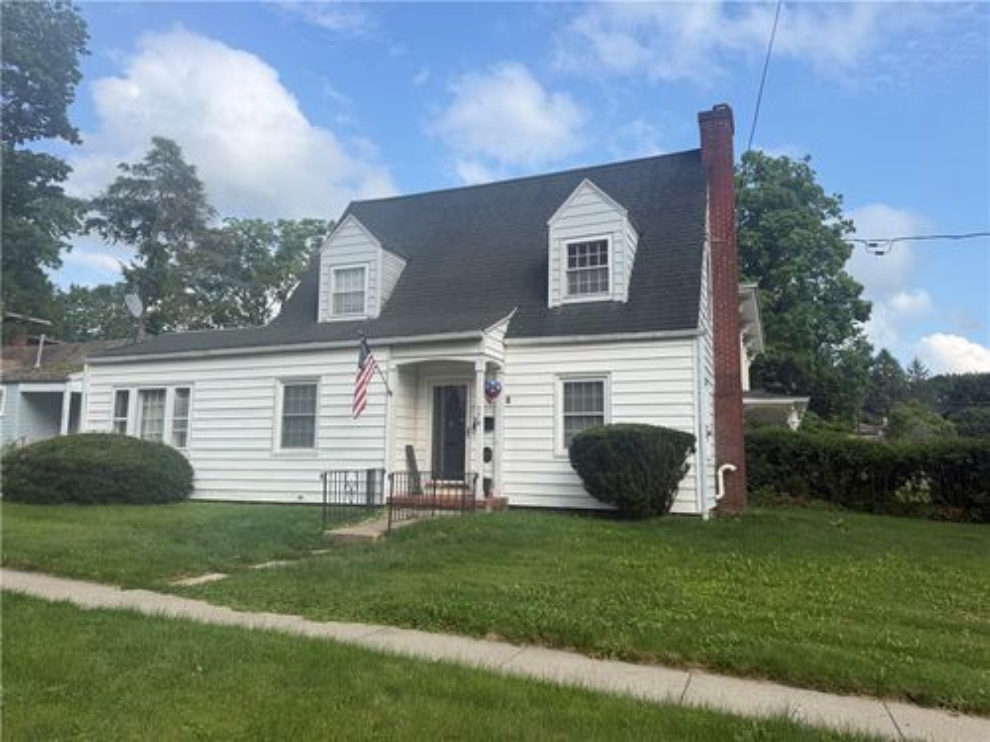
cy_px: 371
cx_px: 495
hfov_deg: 71.6
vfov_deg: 56.8
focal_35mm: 24
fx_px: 686
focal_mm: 6.76
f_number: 1.78
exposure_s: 1/2370
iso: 80
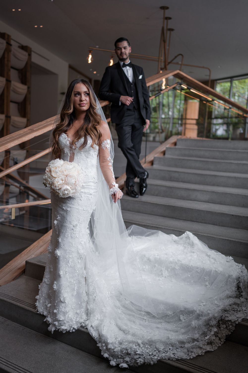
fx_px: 362
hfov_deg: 37.9
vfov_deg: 54.4
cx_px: 124
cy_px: 186
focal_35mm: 35
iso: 160
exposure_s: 1/250
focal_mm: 35
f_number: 1.8
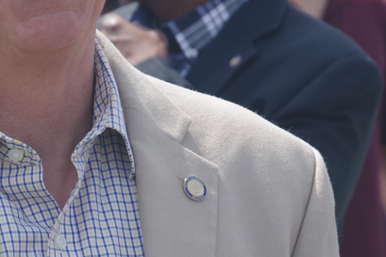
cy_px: 170
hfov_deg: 4.2
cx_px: -94
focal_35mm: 495
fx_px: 5307
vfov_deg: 2.8
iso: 200
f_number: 6.3
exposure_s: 1/320
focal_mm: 85
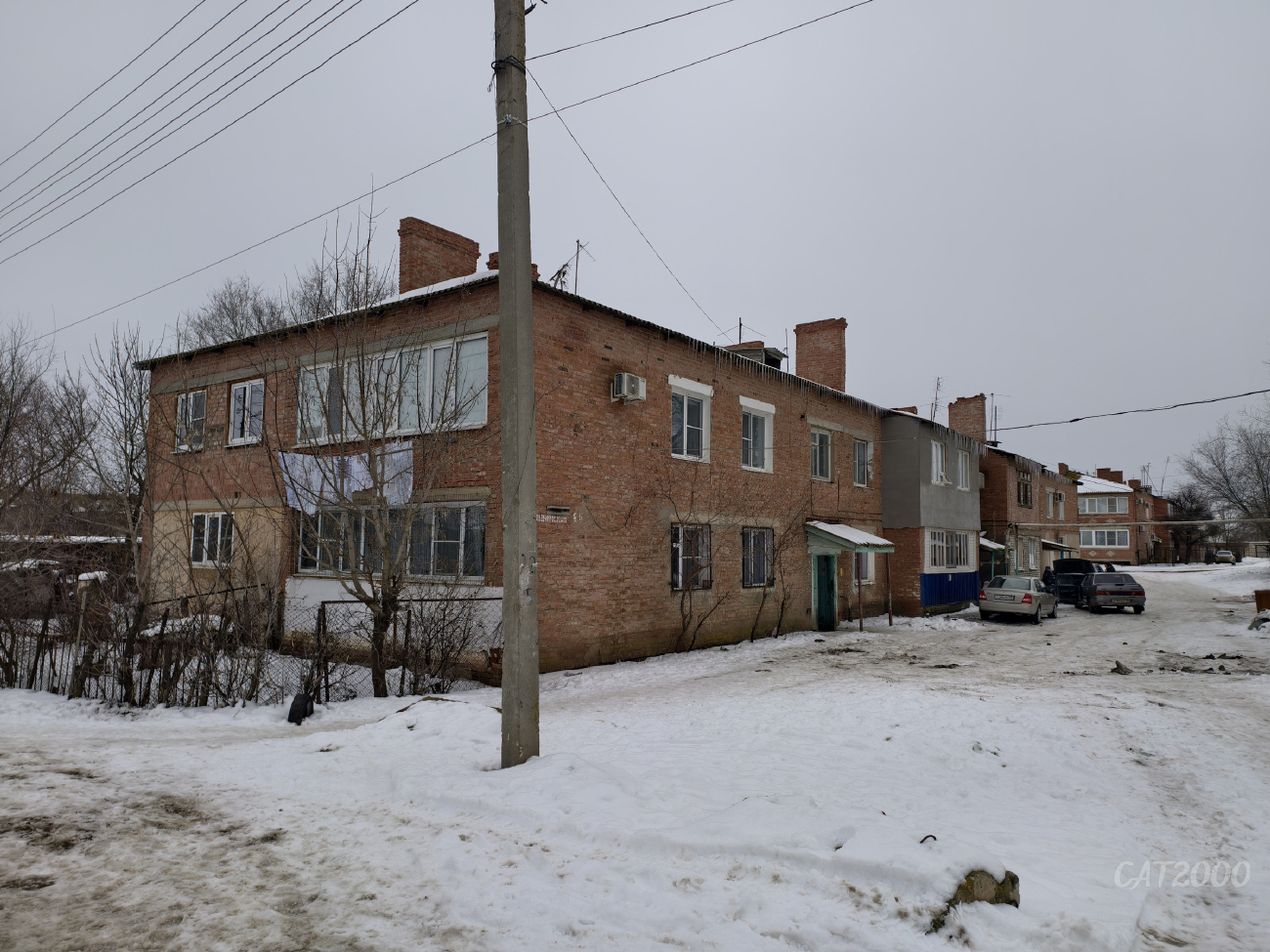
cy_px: 476
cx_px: 635
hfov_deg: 73.9
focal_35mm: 23
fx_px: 844
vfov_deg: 58.9
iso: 72
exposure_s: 1/1555
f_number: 1.57
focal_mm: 6.54
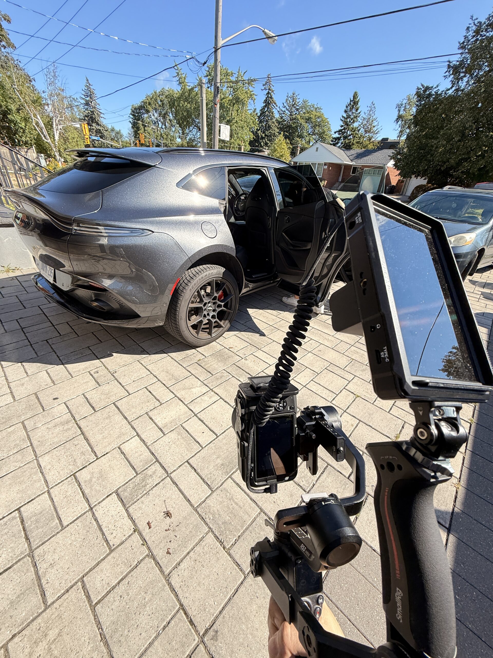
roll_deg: -4.6
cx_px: 246
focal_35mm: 14
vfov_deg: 102.1
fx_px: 266
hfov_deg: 85.7
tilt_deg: -28.8
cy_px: 329
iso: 64
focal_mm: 2.22
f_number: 2.2
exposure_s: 1/486
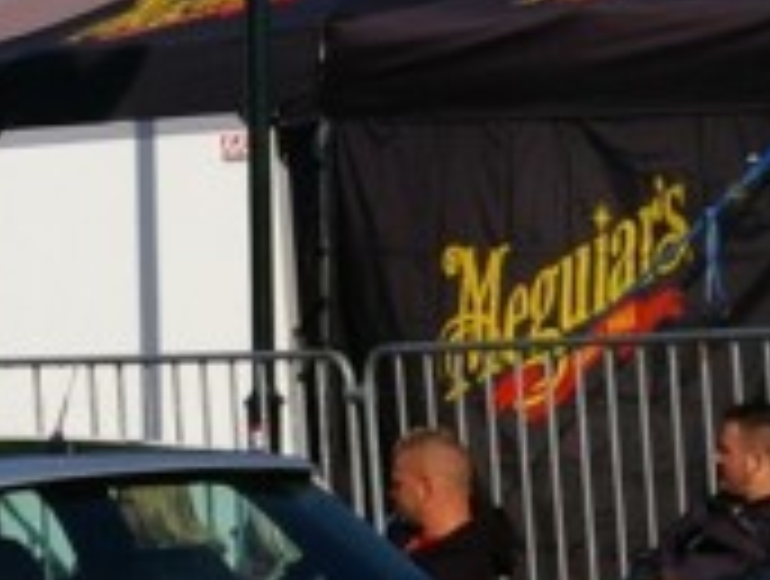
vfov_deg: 4.0
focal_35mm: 370
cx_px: -342
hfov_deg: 5.3
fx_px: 8253
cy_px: 740
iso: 200
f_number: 11
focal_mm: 55
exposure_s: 1/350
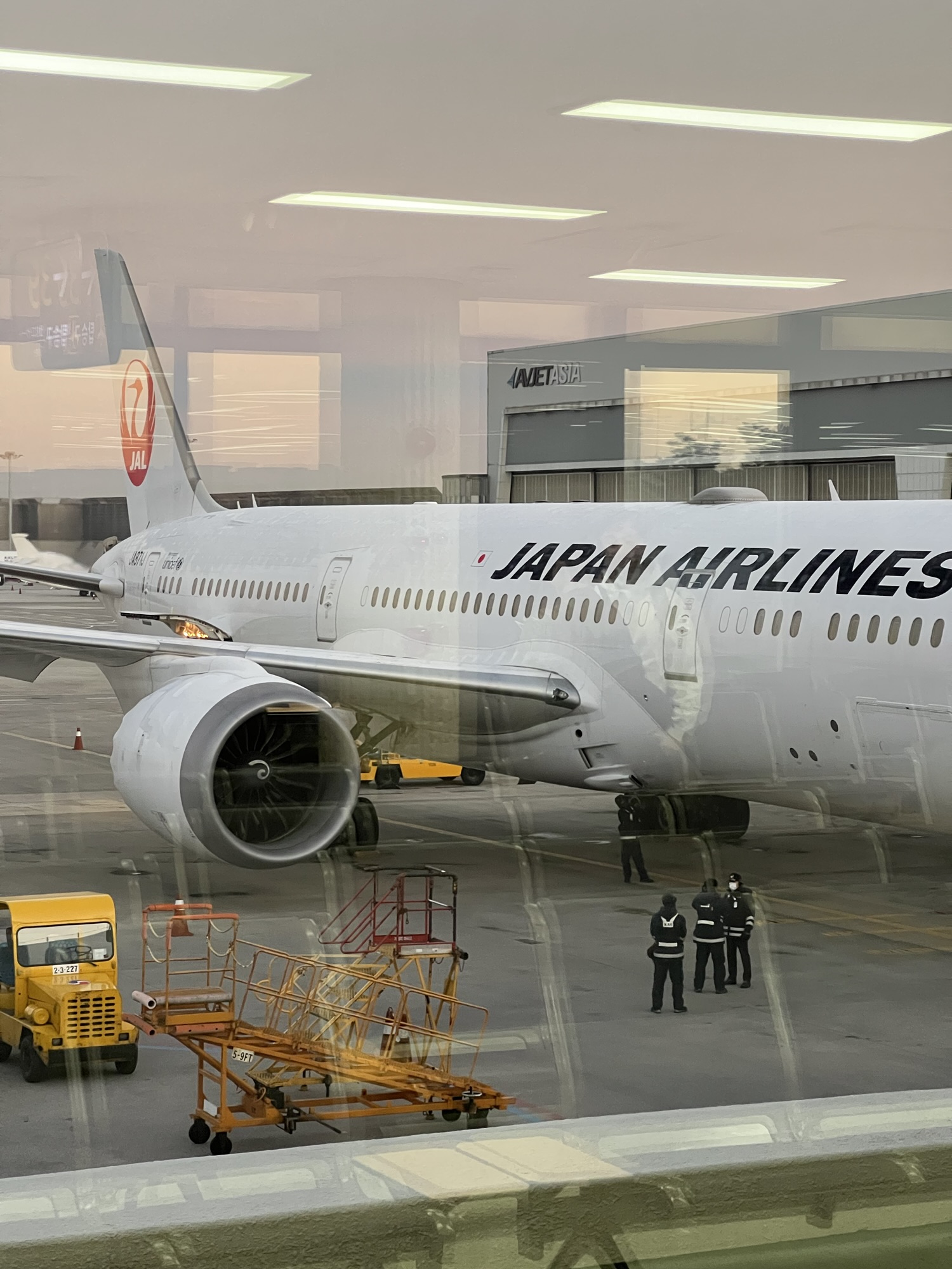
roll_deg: +0.3
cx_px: 476
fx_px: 2824
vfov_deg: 25.3
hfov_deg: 19.1
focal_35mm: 77
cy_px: 634
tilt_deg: -0.6
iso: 400
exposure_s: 1/60
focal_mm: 9
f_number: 2.8
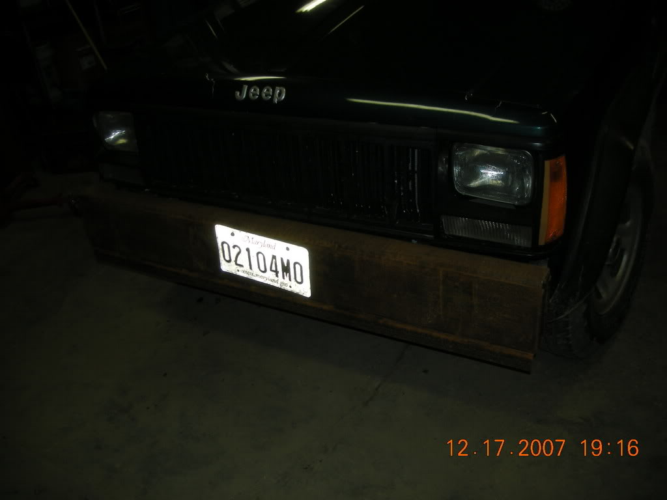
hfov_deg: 52.6
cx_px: 334
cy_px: 250
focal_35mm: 35
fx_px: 674
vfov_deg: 40.7
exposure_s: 1/60
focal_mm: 5.7
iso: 50
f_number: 2.8
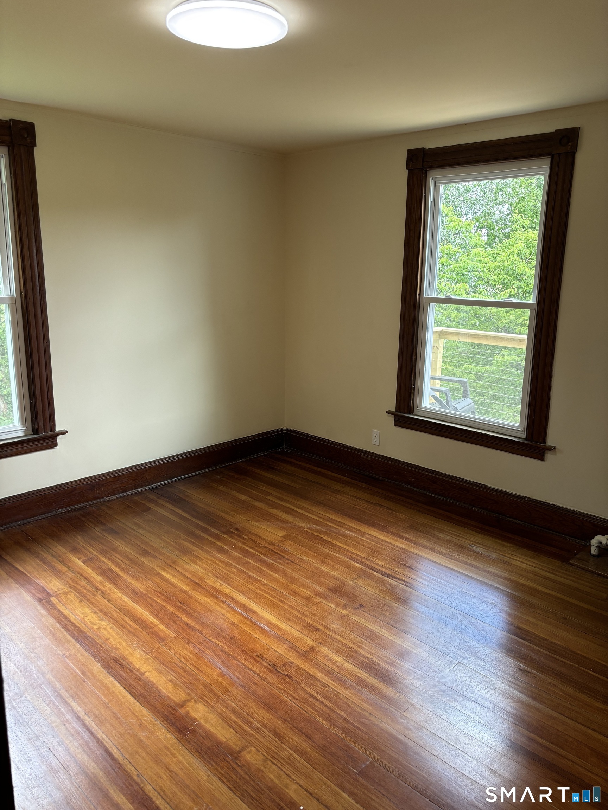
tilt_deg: -10.8
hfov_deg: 53.1
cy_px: 405
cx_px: 304
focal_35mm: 26
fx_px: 609
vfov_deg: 67.3
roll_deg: -2.5
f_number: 1.6
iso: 125
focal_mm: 5.96
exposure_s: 1/120
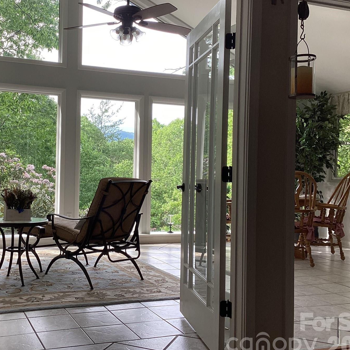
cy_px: 163
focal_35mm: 42
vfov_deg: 40.0
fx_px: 480
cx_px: 116
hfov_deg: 39.5
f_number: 2.4
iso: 50
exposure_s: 1/120
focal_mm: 3.3
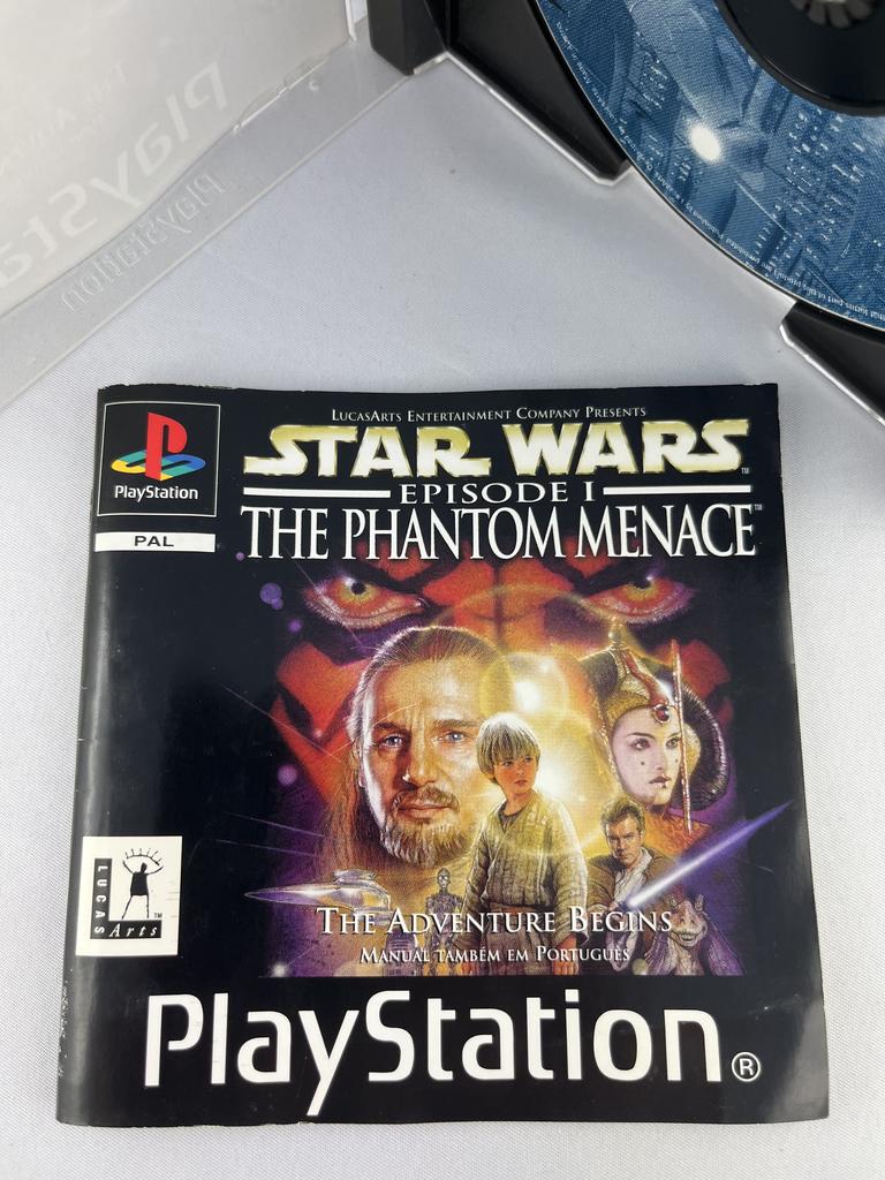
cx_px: 442
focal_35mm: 26
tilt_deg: -79.6
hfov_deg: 53.1
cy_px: 590
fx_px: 886
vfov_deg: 67.3
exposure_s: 1/178
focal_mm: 5.1
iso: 40
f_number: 1.6
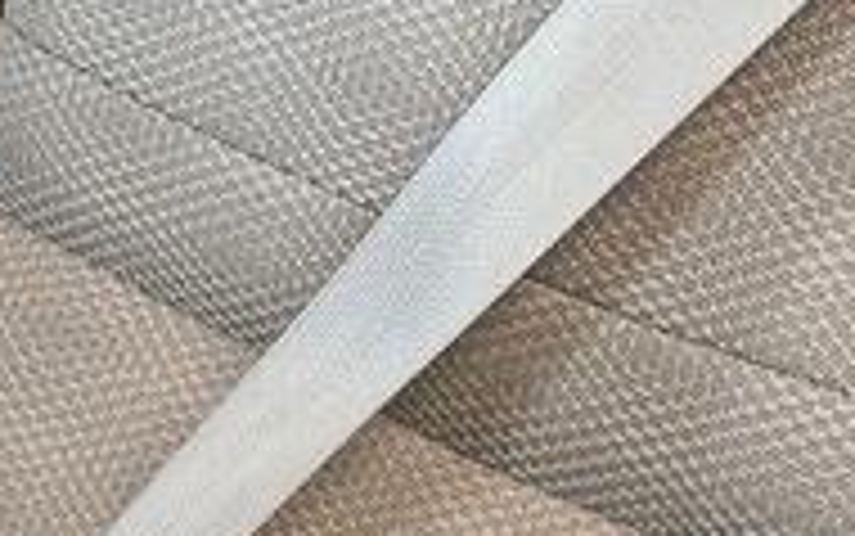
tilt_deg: -29.4
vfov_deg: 7.7
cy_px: 234
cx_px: -122
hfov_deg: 12.0
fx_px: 3987
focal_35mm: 171
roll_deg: -0.2
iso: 100
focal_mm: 6.76
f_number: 1.78
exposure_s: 1/60
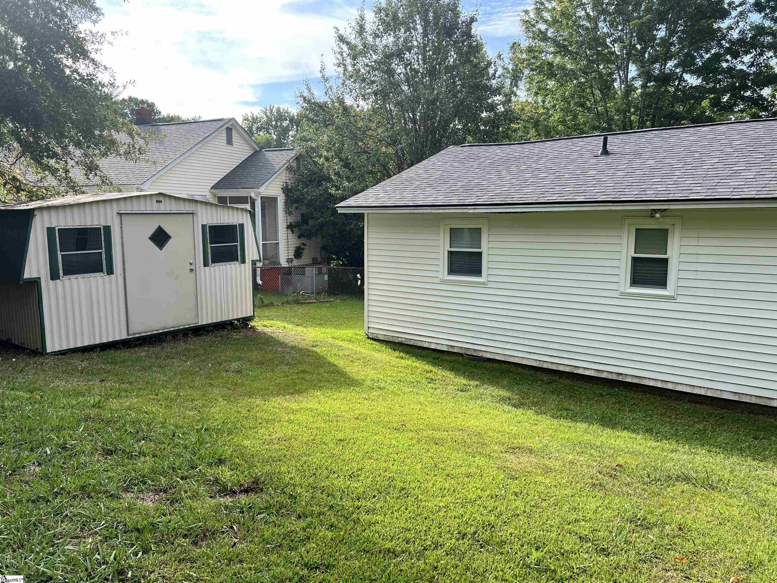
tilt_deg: -8.2
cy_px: 292
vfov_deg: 53.1
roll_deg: +0.1
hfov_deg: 67.3
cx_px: 388
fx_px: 584
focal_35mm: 26
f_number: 1.5
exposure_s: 1/1079
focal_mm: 5.7
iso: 50
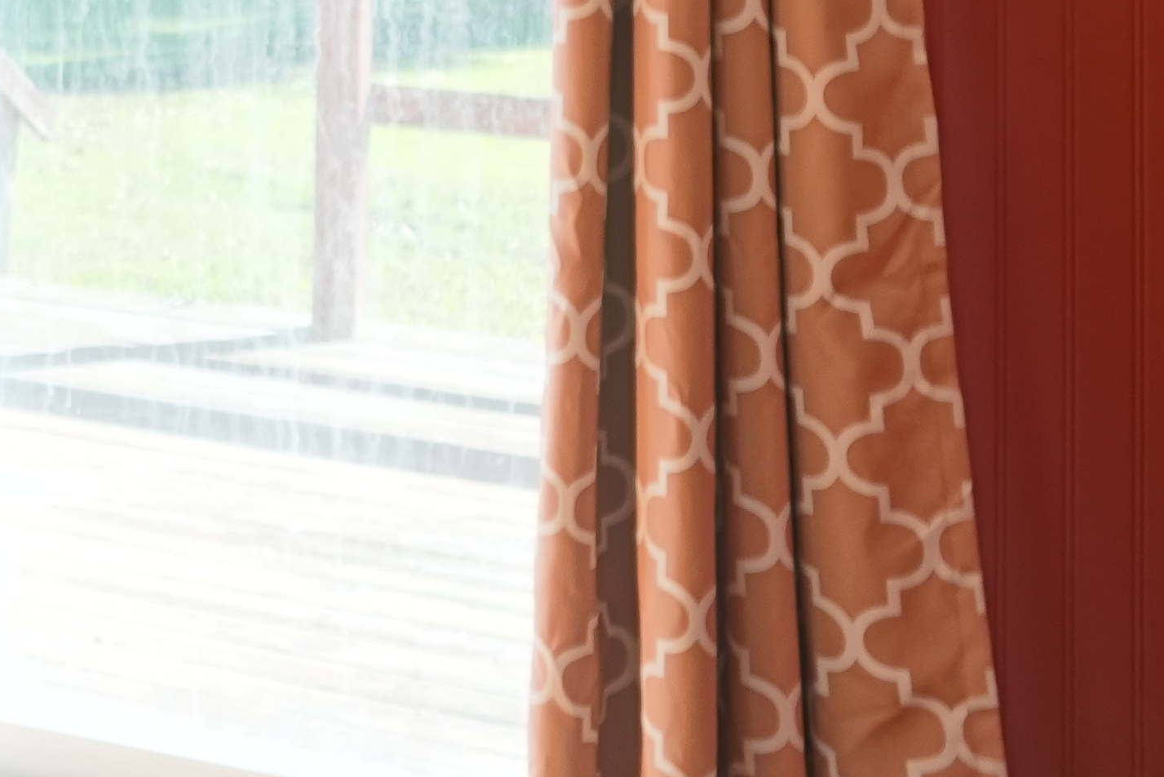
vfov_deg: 13.9
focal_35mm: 92
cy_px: -411
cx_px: -1011
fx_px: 2975
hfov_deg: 17.4
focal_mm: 8.8
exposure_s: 1/60
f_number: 2.5
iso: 100
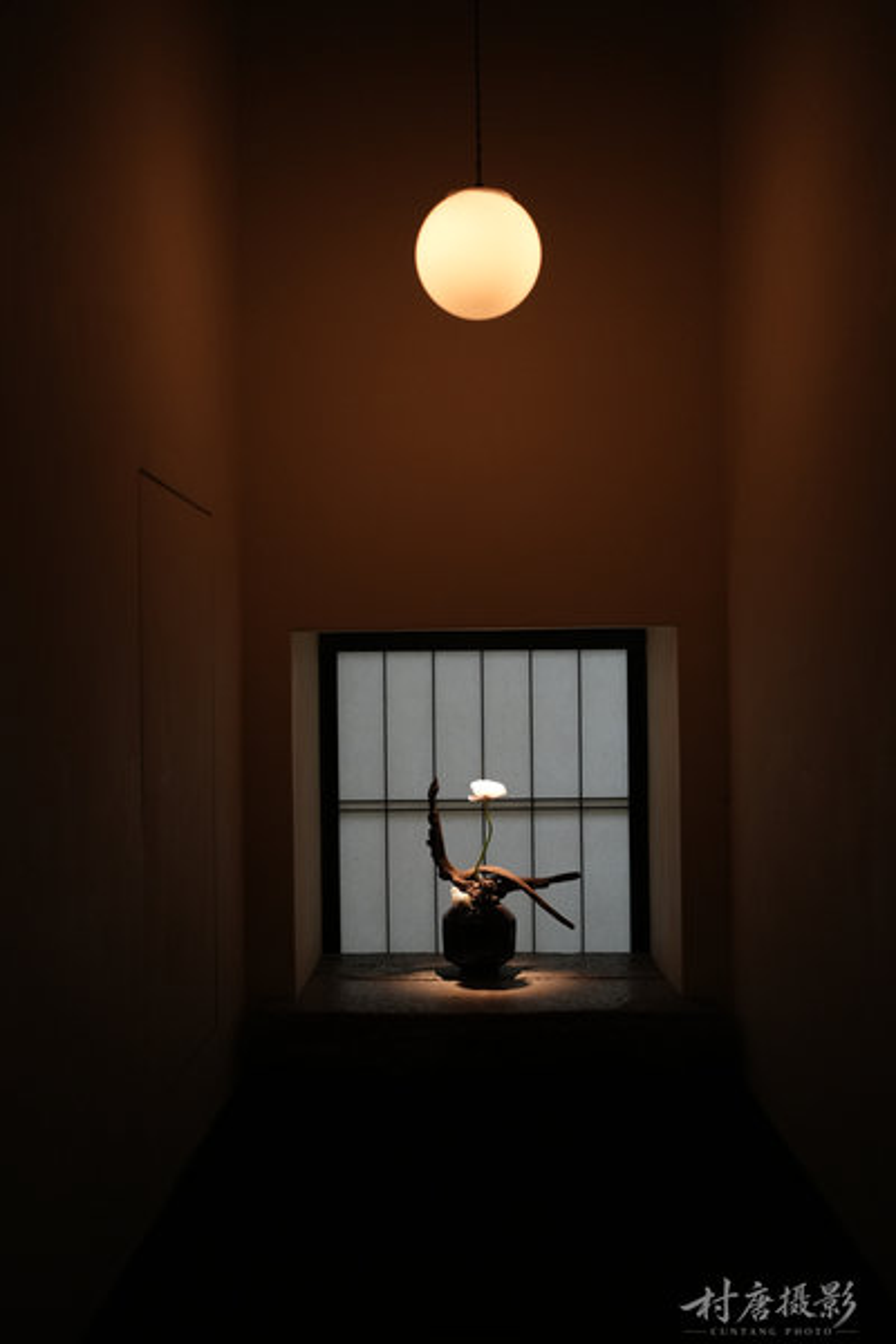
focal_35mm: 35
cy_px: 672
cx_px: 448
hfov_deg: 37.9
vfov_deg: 54.4
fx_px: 1307
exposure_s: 1/1000
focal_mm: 35
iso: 2500
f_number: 2.2
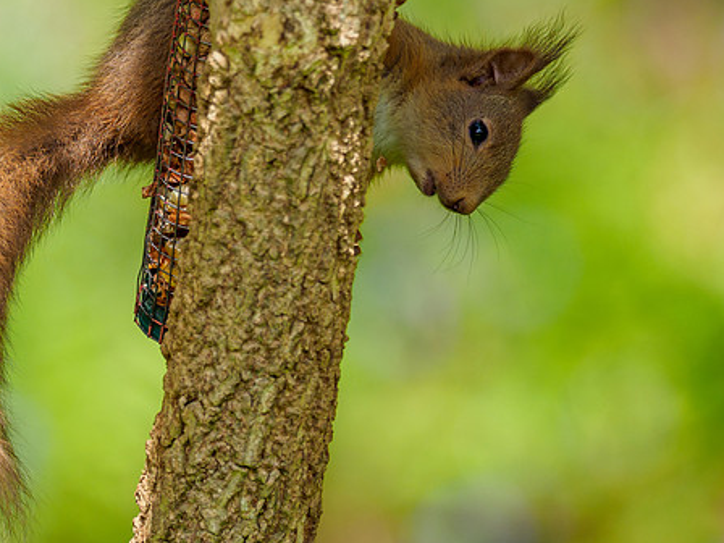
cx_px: 287
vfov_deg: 1.4
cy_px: 138
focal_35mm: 1079
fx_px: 22567
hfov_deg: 1.8
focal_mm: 300
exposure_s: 1/640
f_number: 4
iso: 250
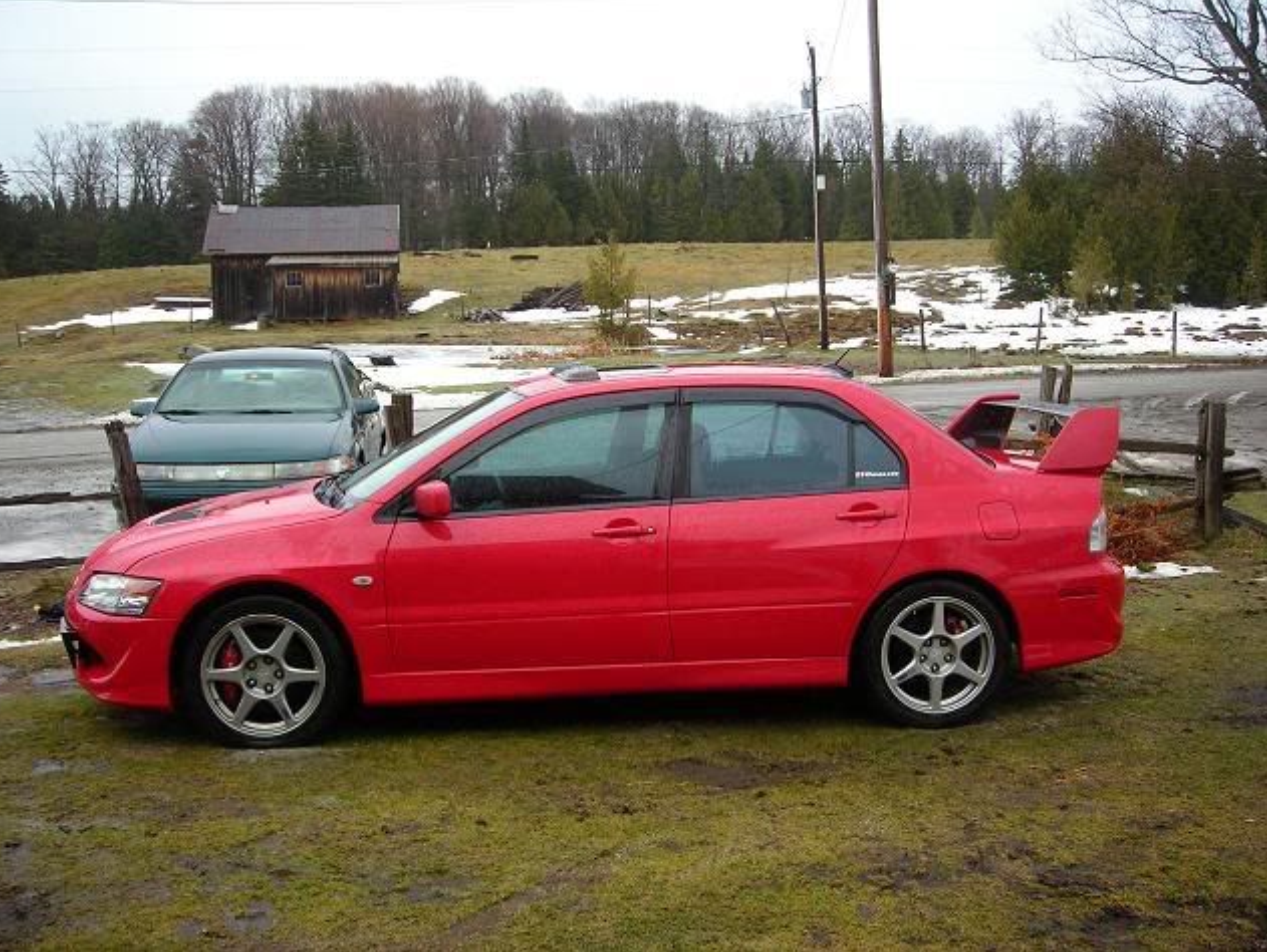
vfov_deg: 36.9
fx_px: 1428
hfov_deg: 47.8
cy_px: 468
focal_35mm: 39
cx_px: 618
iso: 50
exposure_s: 1/69.6
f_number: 3.2
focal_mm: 6.3
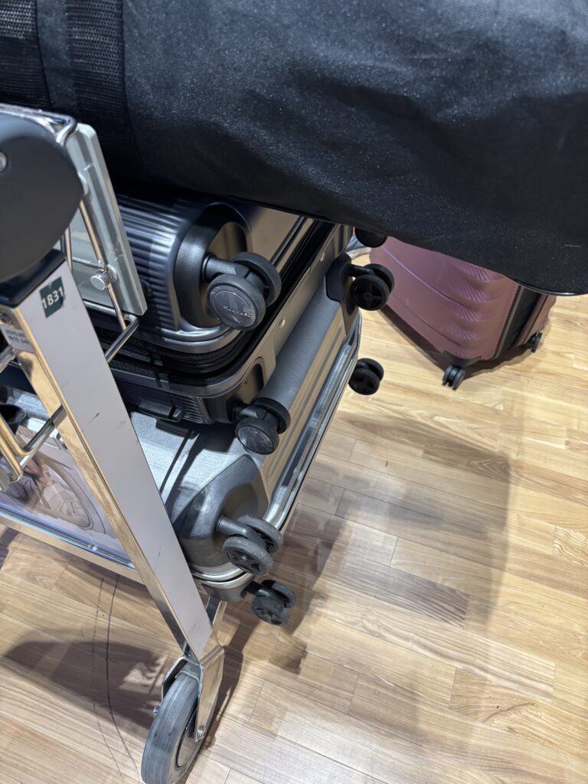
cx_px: 294
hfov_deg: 53.1
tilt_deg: -47.5
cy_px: 392
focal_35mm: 26
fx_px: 589
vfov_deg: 67.3
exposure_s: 1/60
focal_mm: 5.96
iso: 200
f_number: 1.6
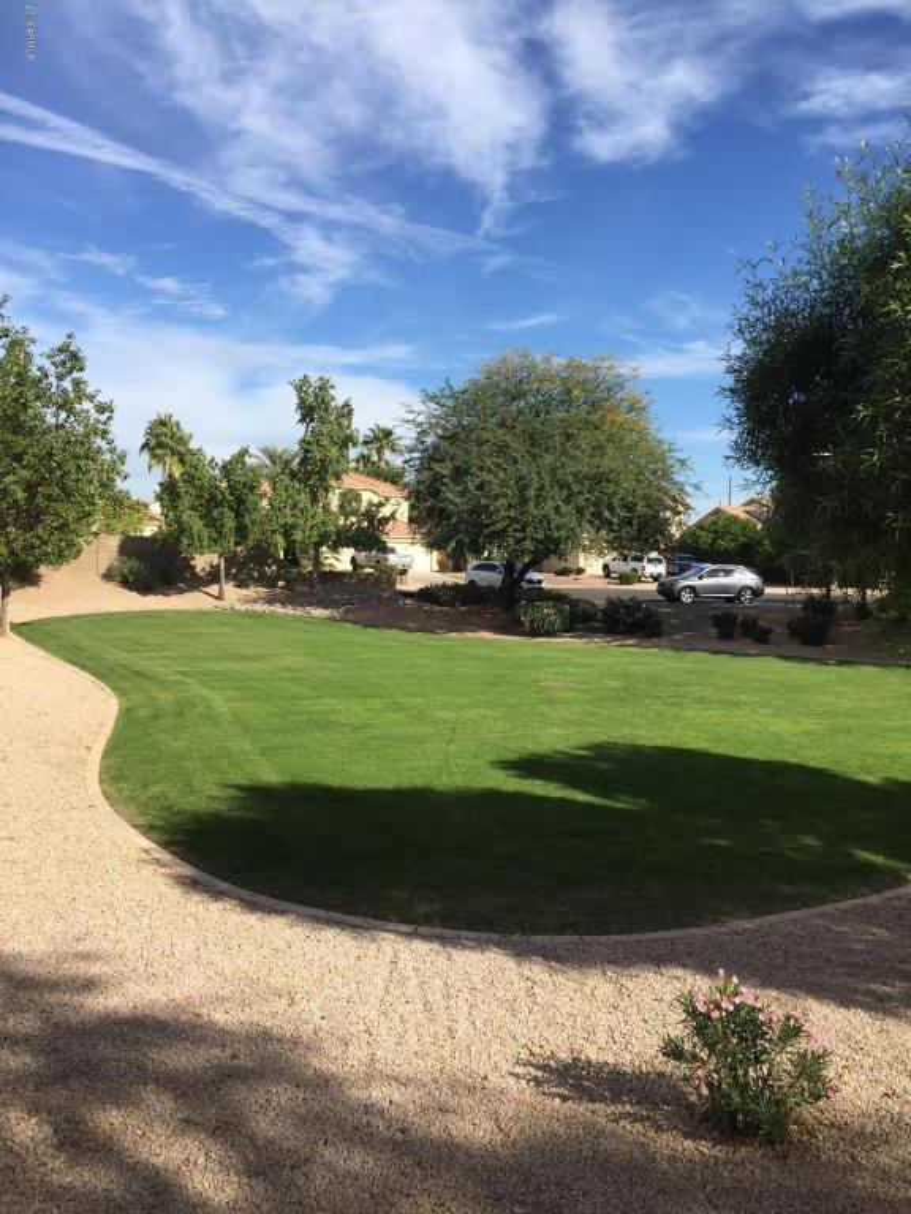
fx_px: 1018
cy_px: 607
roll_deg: -1.8
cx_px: 456
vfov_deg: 61.7
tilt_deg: -1.4
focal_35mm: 29
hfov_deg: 48.2
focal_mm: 4.15
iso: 32
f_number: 2.2
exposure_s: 1/1980
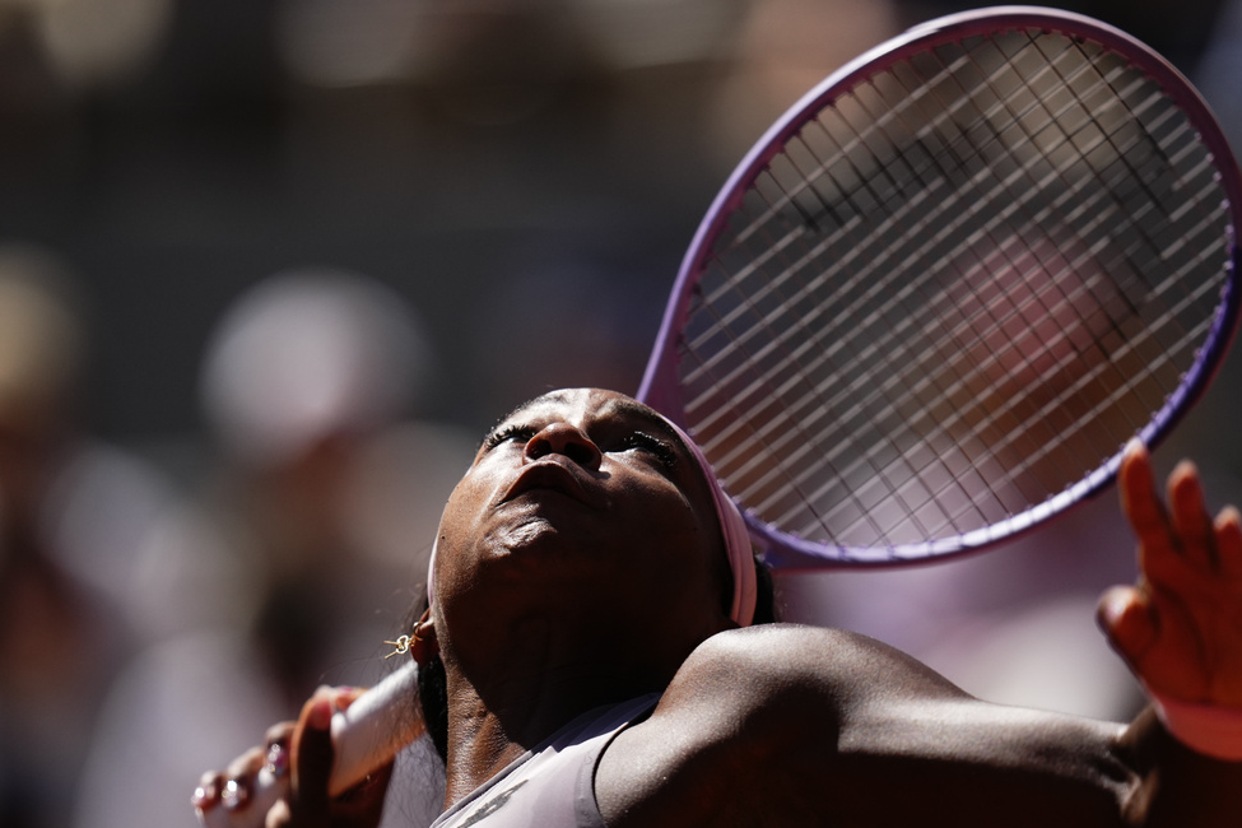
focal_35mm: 630
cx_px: 613
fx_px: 21733
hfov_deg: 3.3
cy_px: 414
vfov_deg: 2.2
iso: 500
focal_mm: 400
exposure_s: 1/10000
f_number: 2.8
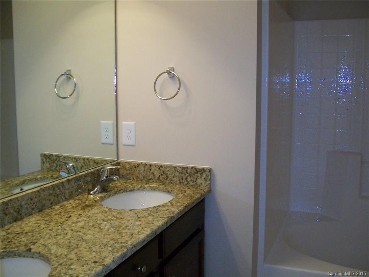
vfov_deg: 39.7
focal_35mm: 36
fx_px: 384
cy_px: 138
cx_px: 184
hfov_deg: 51.4
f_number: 2.7
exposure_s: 1/60
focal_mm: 6
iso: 160
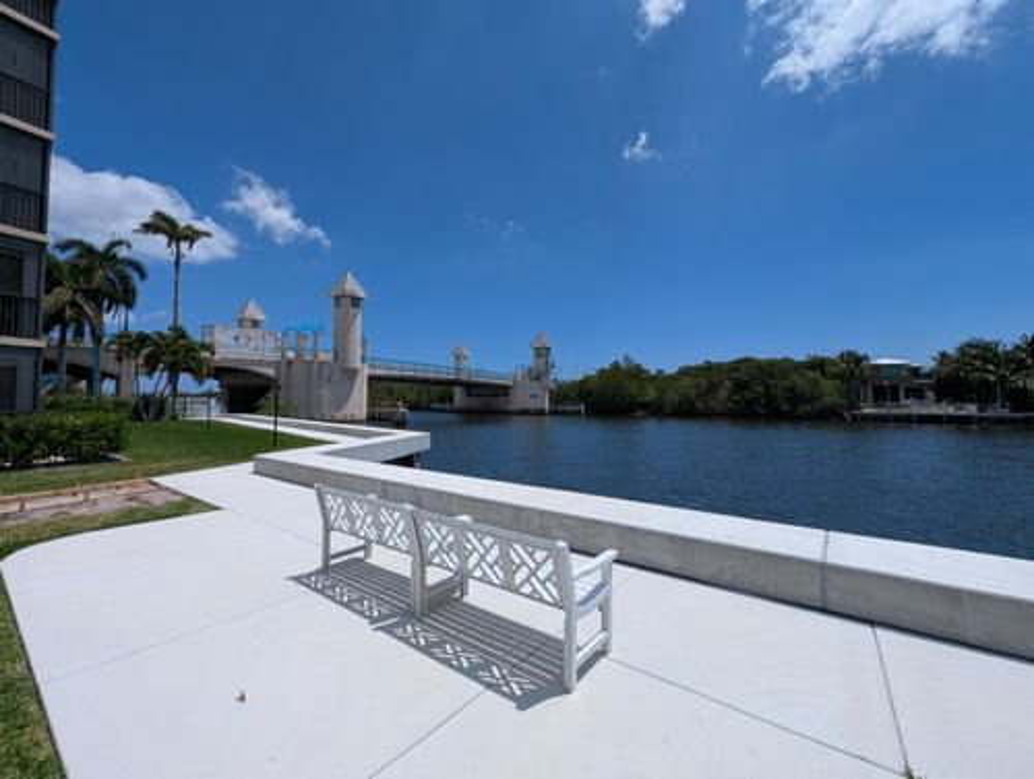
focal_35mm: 13
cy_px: 390
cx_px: 517
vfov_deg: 90.1
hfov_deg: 106.1
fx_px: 389
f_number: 2.2
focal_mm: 1.95
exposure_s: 1/2817
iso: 49
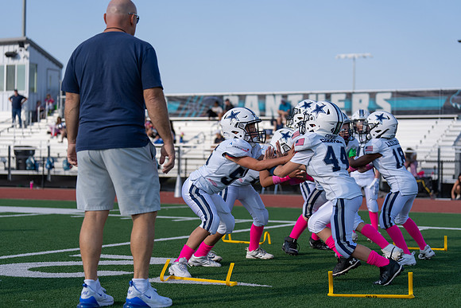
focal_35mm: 73
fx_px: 940
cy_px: 154
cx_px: 230
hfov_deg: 27.5
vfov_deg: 18.6
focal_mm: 70
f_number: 2.8
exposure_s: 1/1600
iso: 100
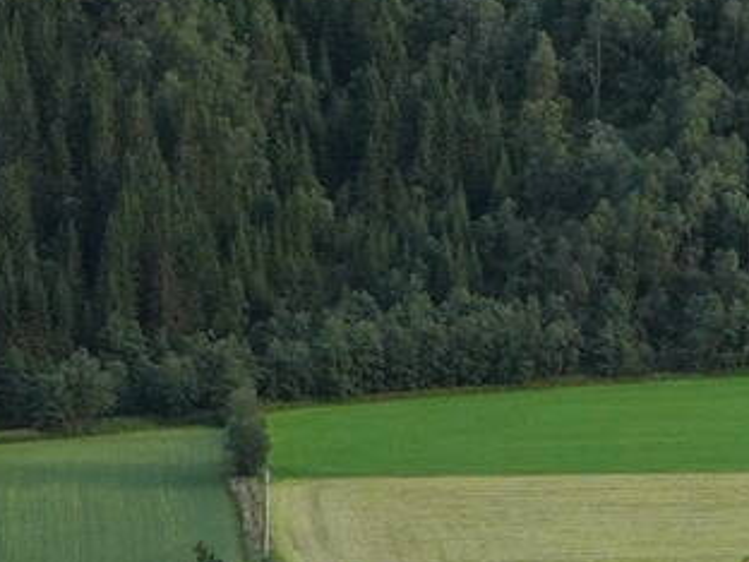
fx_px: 5884
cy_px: -964
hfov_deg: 6.9
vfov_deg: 5.2
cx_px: 1810
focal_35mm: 272
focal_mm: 34.5
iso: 640
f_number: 5.6
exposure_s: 1/250
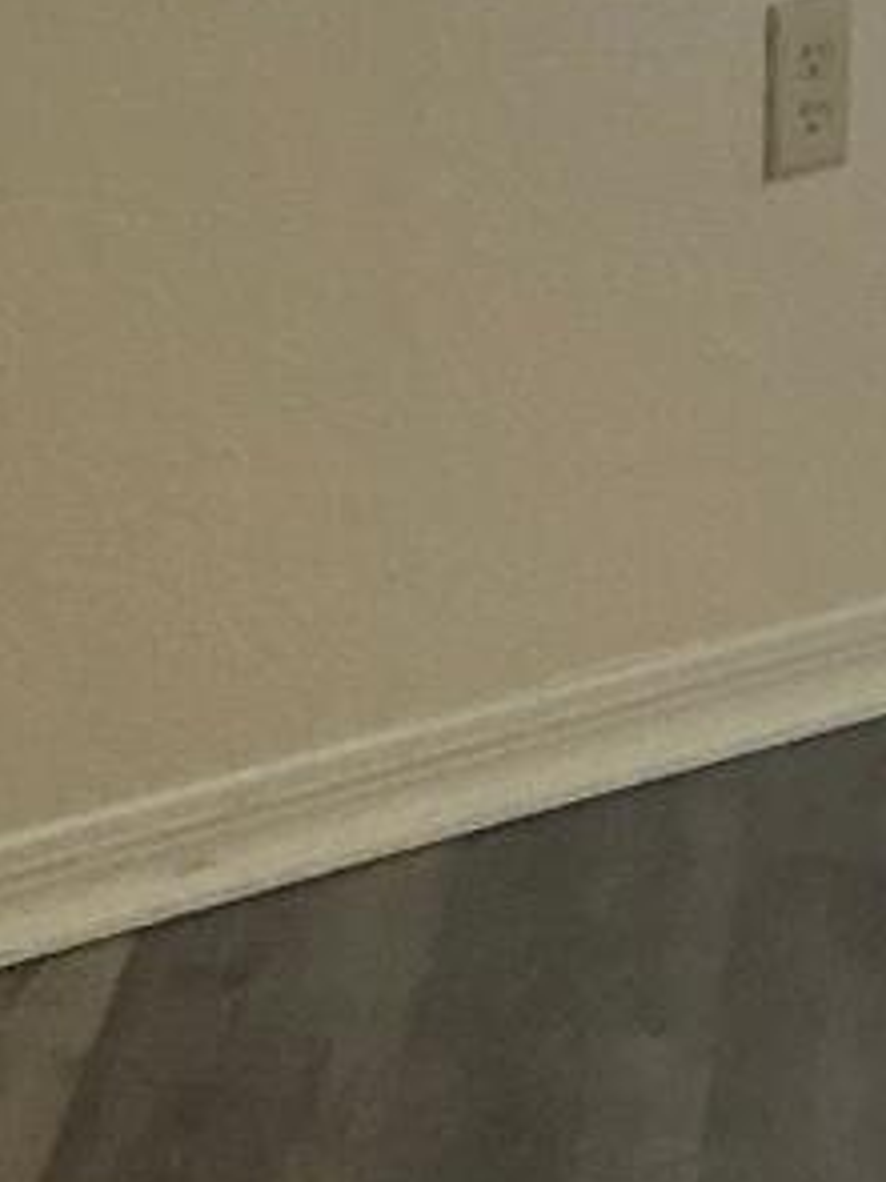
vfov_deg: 10.0
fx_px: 6489
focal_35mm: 190
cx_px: 1010
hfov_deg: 7.8
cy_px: -789
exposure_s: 1/60
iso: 64
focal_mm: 3
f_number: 1.8
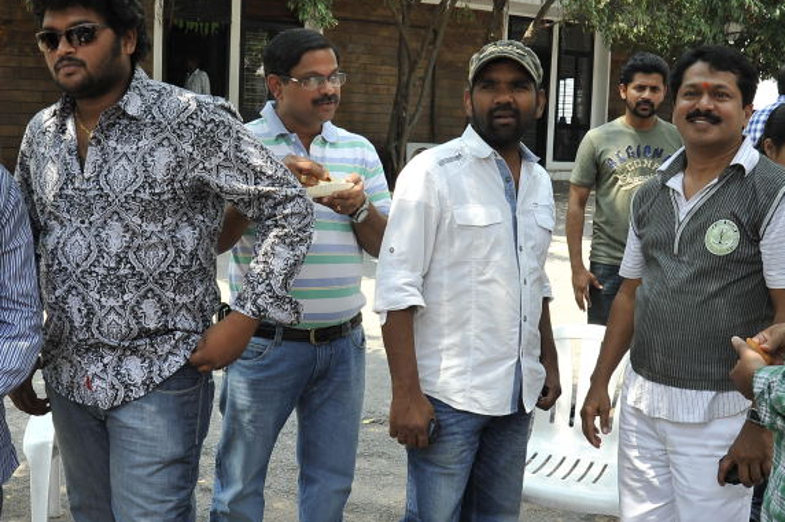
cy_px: 251
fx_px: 937
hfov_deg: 45.3
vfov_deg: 31.1
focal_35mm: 43
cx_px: 329
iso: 250
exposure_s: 1/160
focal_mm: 24
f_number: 5.6
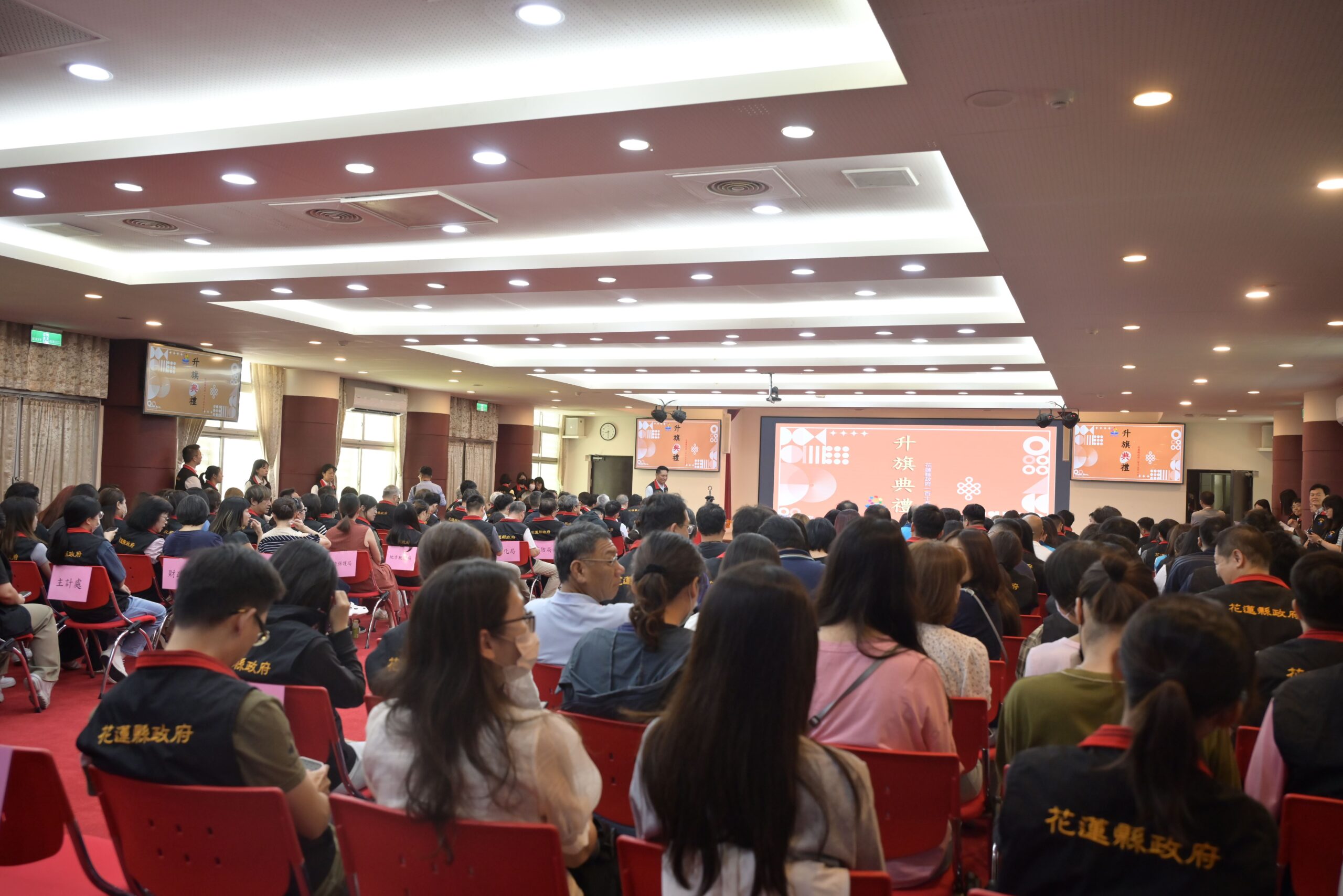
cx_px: 672
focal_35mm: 29
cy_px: 448
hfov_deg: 63.7
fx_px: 1082
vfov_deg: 45.0
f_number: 4
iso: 1000
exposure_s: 1/125
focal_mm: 29
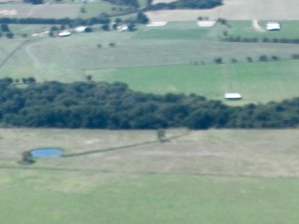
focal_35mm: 144
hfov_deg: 13.6
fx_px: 1243
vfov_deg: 8.6
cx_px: 258
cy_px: 660
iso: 100
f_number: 2.8
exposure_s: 1/1000
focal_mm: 12.29
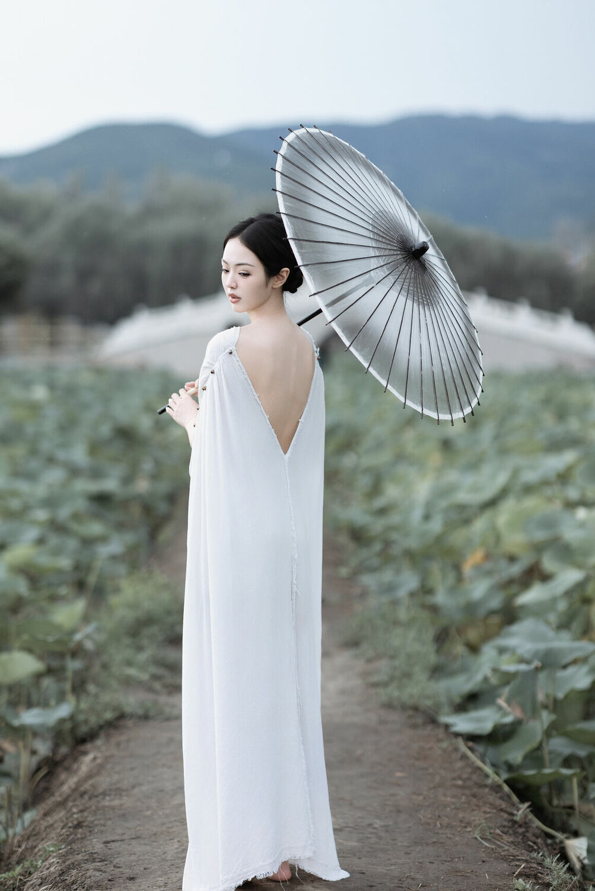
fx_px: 2206
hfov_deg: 15.4
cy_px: 456
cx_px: 292
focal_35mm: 89
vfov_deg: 22.9
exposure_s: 1/2500
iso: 500
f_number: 2
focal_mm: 85
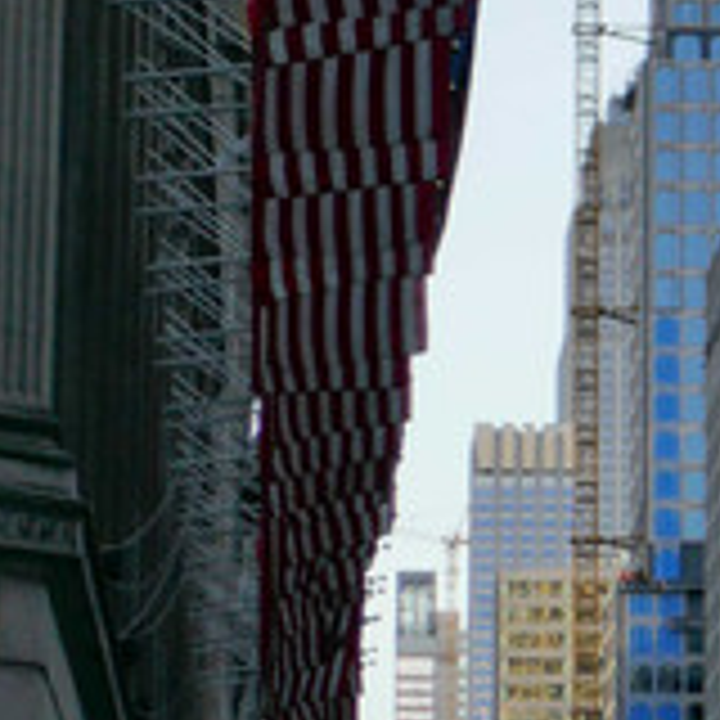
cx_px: 898
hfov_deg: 7.8
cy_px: 54
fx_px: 5201
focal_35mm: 221
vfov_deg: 7.9
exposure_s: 1/640
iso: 500
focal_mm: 19.1
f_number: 4.1
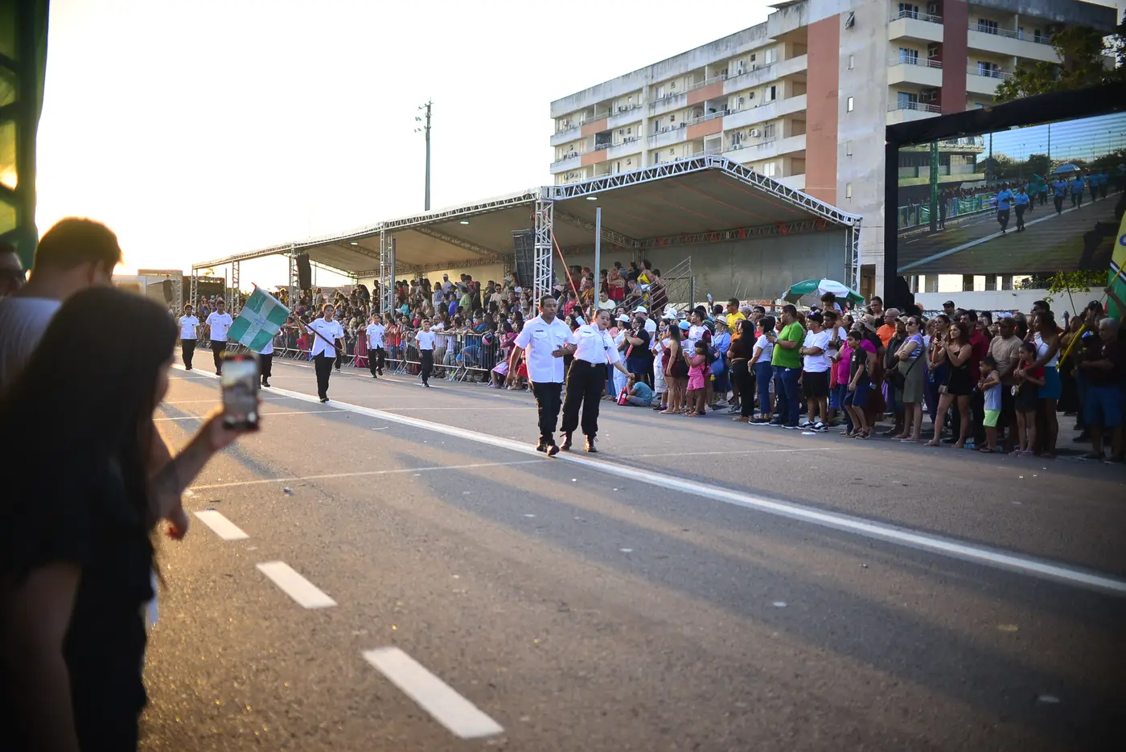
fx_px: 1095
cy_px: 376
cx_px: 563
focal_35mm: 35
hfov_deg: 54.4
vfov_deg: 37.9
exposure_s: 1/3000
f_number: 1.8
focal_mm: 35
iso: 560
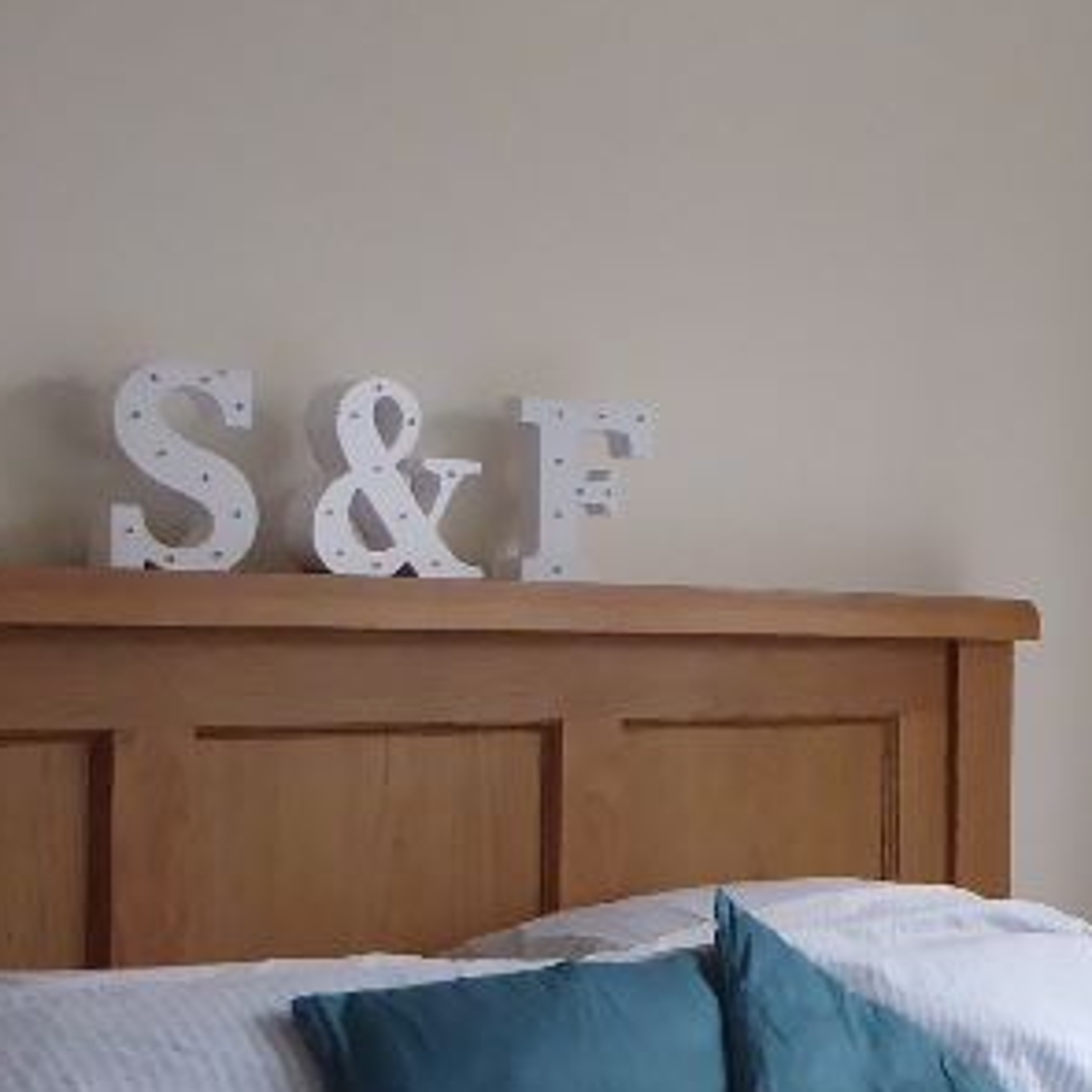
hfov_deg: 17.5
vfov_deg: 19.3
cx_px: 1607
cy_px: 644
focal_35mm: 90
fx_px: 3212
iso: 320
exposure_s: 1/60
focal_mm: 4.3
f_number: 3.3
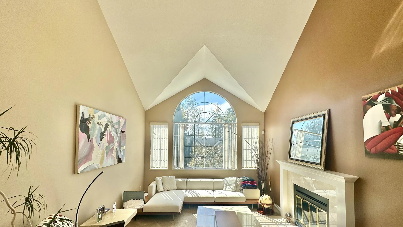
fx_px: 171
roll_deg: -1.1
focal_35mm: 16
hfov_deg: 99.3
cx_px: 207
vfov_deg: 66.4
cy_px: 137
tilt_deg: +1.4
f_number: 2.2
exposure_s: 1/796
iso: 40
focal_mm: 2.22
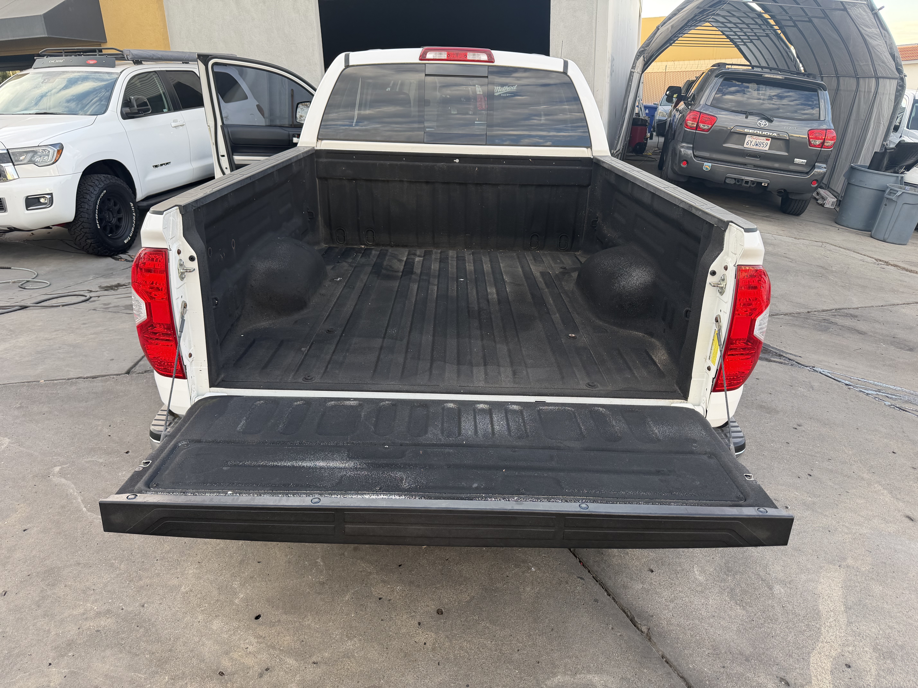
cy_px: 344
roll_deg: +2.4
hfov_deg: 71.6
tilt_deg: -19.2
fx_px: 636
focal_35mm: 24
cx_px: 459
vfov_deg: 56.8
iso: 80
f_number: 1.78
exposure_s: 1/287
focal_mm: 6.76
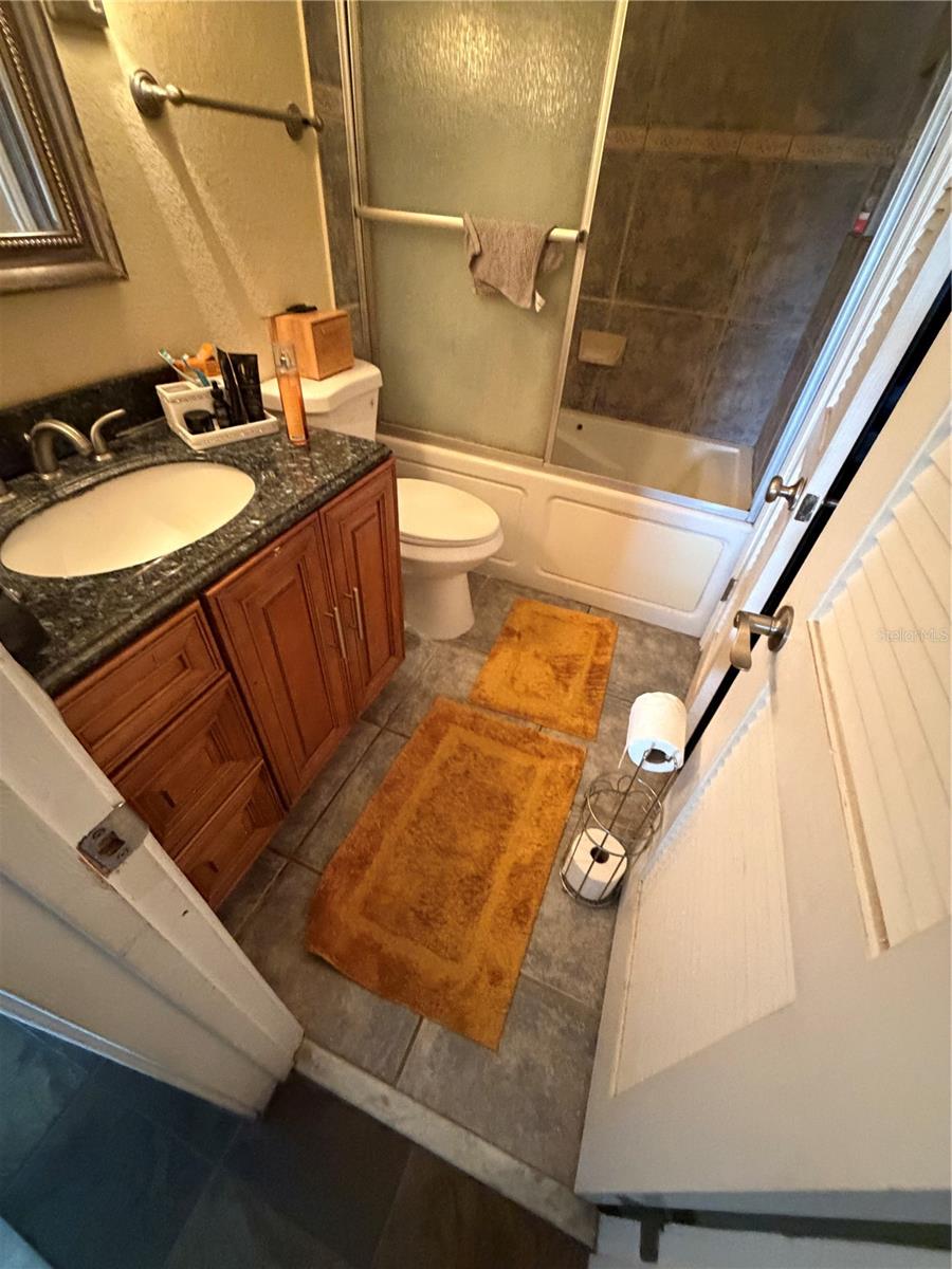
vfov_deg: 102.1
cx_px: 476
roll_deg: -4.2
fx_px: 513
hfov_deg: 85.7
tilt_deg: -43.6
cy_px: 634
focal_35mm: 14
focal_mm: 2.22
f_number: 2.2
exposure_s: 1/40
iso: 1000
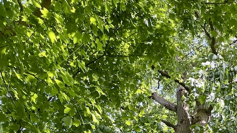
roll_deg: -2.4
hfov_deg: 24.9
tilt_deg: +41.4
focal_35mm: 83
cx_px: 209
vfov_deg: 12.1
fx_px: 522
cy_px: 307
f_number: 1.6
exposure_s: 1/121
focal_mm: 4.2
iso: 32
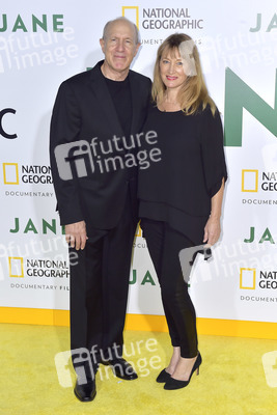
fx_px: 600
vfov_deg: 38.2
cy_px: 208
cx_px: 138
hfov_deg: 26.0
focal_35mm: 52
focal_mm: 52
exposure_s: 1/320
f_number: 6.3
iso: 500
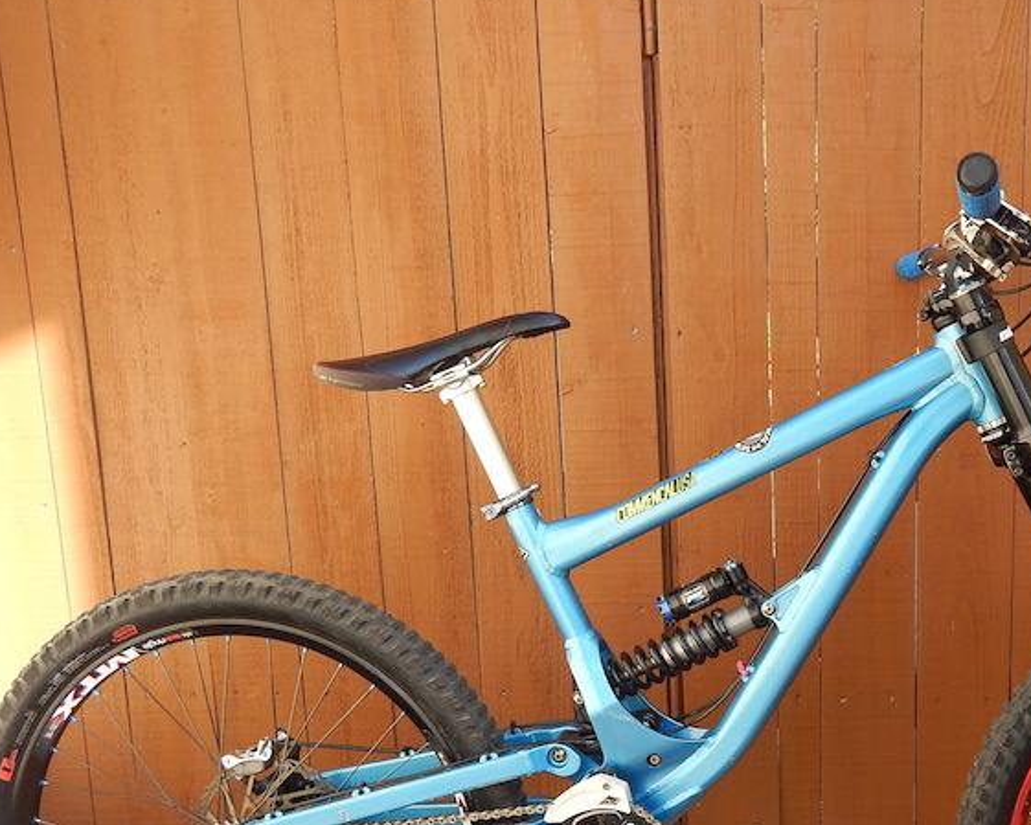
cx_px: 765
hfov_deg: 43.4
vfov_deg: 36.2
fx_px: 1251
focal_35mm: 41
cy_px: 533
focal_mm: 4
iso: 125
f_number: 3
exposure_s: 1/250
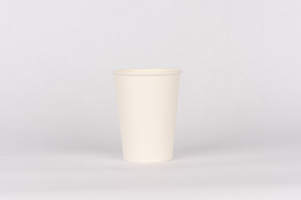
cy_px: 100
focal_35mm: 105
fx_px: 878
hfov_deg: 19.5
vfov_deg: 13.0
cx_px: 150
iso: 320
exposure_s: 1/100
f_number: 10
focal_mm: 70
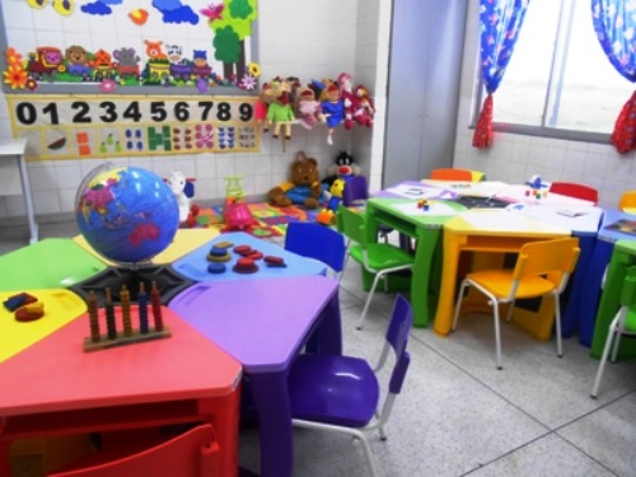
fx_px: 478
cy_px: 238
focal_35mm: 26
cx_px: 318
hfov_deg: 67.3
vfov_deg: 53.1
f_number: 3.2
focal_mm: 4.6
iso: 160
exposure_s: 1/30
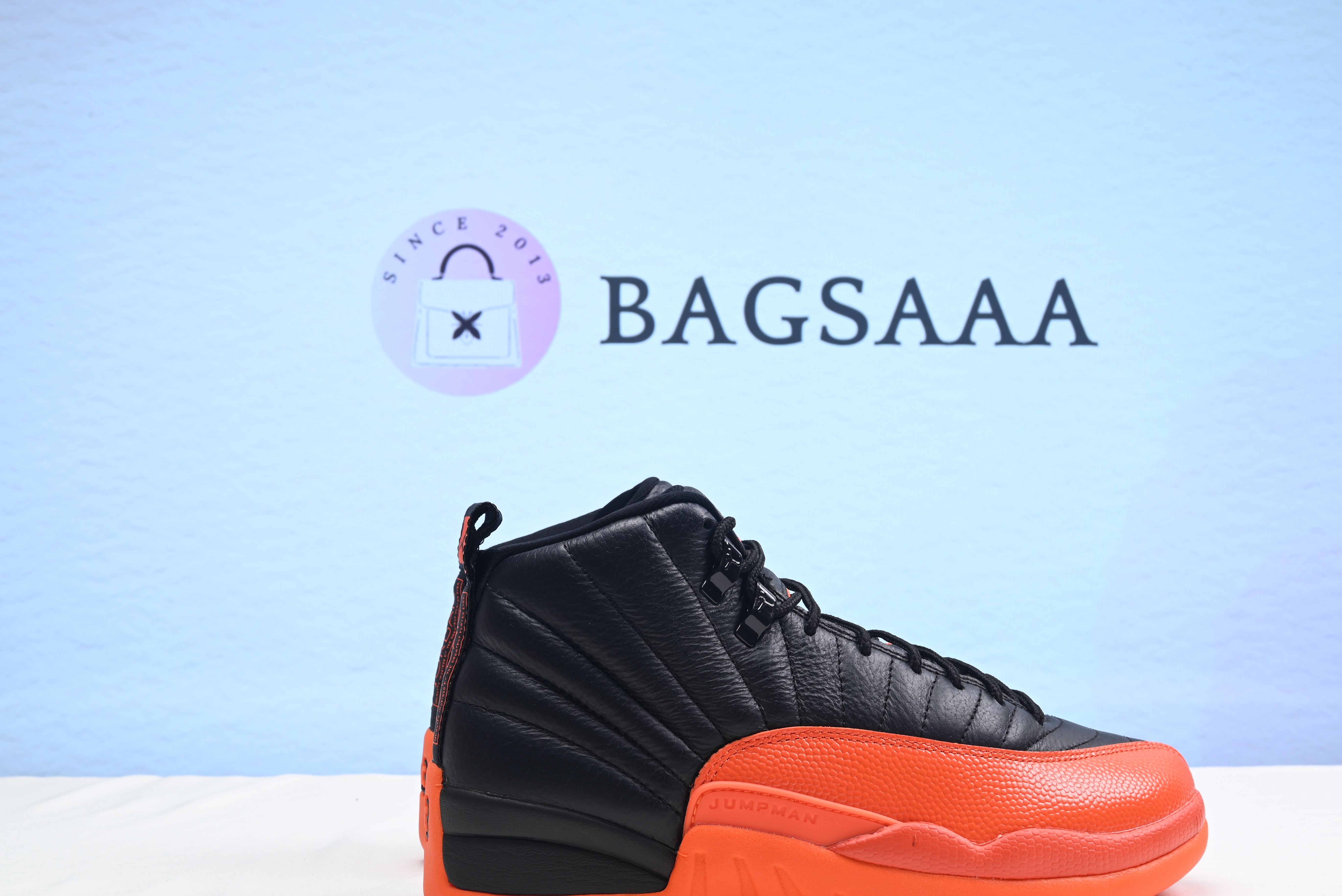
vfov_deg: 29.3
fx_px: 1715
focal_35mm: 46
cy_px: 463
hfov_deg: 42.7
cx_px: 724
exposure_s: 1/2
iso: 100
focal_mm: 42
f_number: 16
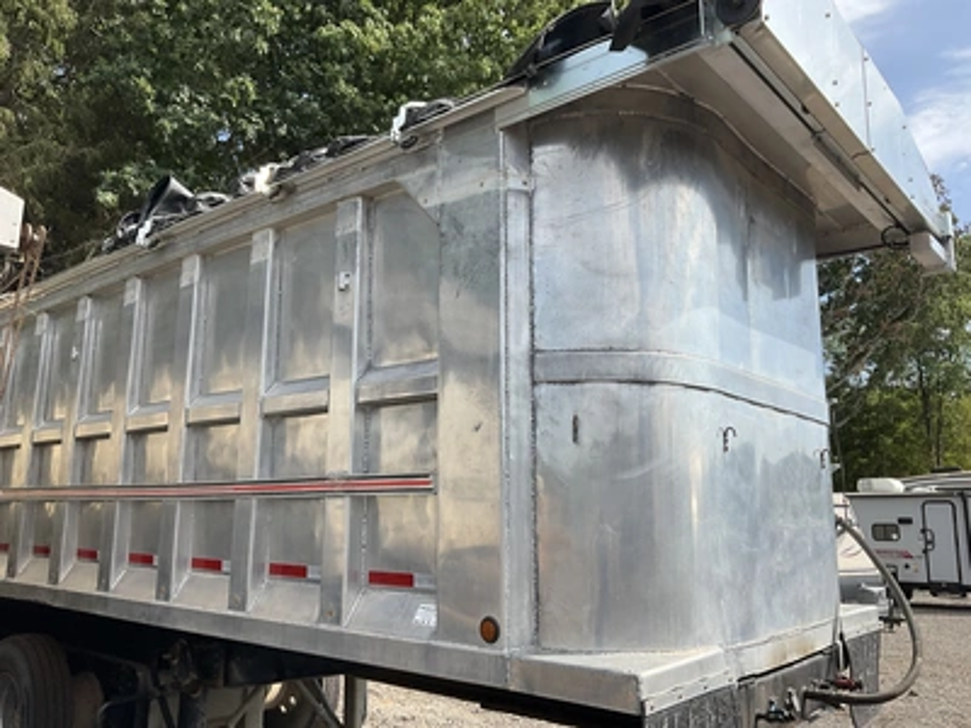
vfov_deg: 48.2
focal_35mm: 29
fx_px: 813
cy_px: 364
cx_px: 486
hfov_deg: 61.7
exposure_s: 1/1342
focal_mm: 3
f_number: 1.8
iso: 25
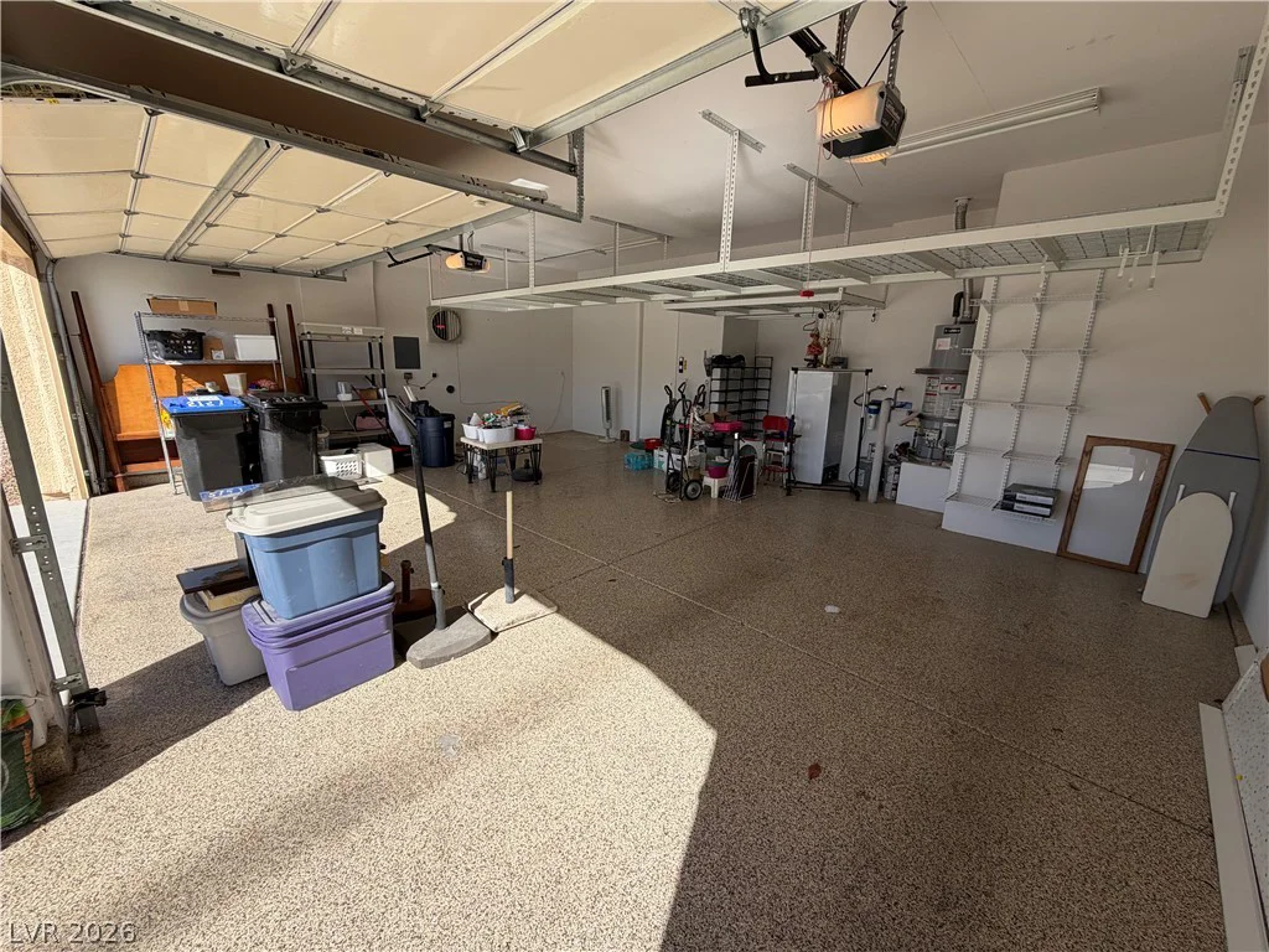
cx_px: 634
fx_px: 513
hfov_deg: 102.1
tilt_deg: -14.1
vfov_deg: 85.7
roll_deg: -1.4
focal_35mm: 14
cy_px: 476
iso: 40
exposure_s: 1/742
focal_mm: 2.22
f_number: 2.2
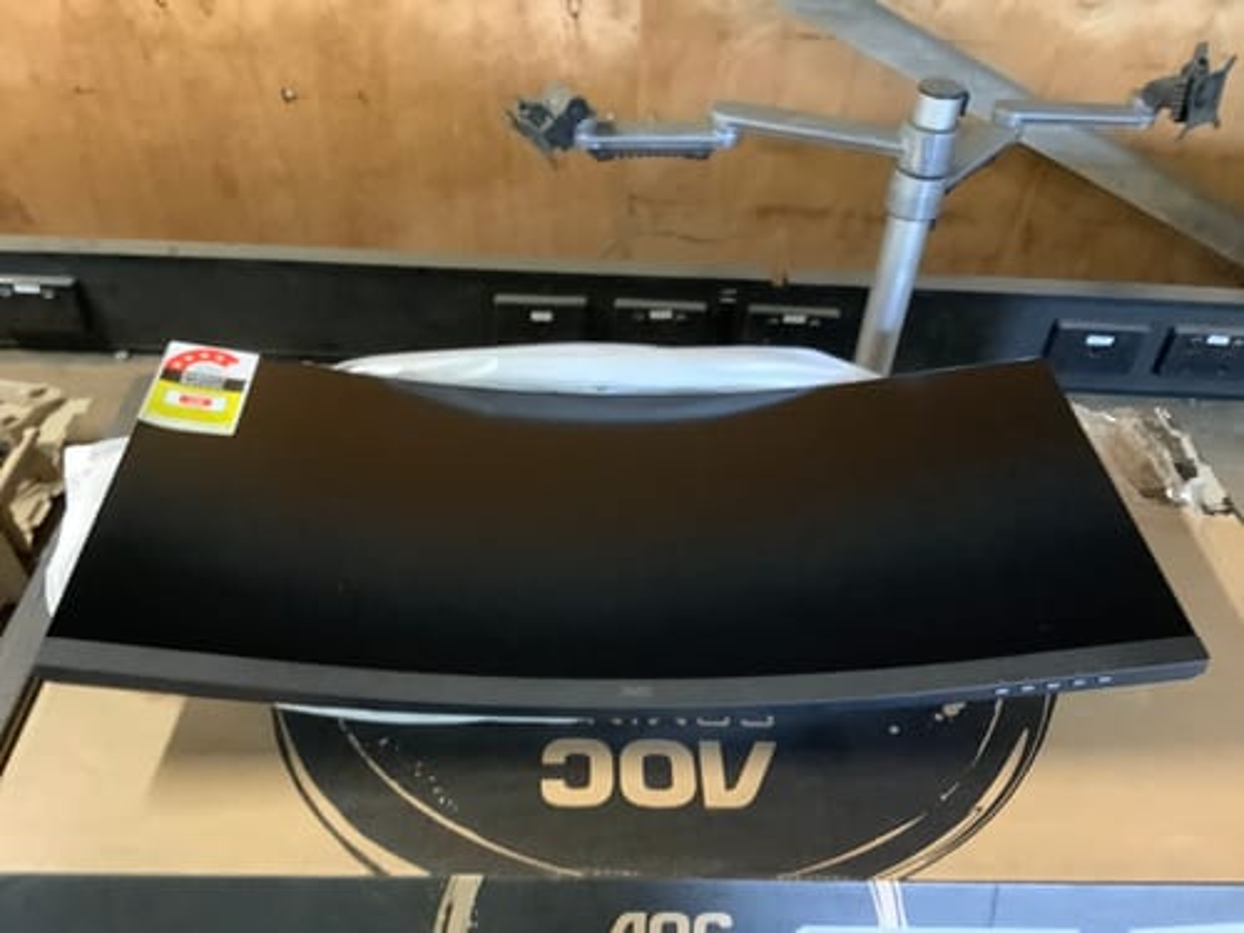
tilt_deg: -38.9
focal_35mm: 31
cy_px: 466
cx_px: 622
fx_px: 1114
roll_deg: -2.0
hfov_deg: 58.4
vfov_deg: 45.4
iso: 640
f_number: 2.4
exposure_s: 1/17
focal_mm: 3.3
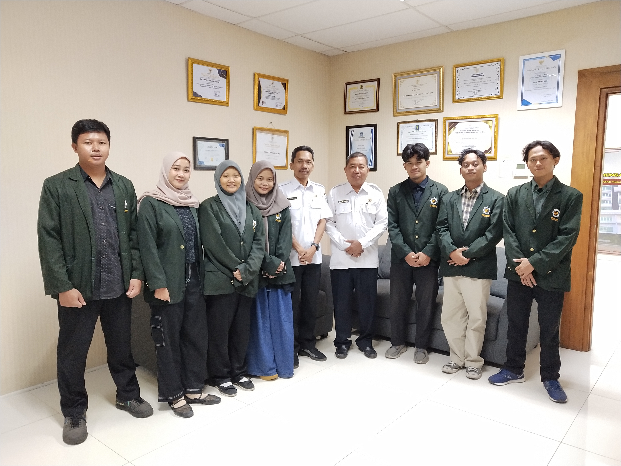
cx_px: 310
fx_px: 538
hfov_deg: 60.0
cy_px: 233
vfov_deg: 46.8
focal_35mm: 30
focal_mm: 3.95
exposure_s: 1/33.3
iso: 637
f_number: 1.8
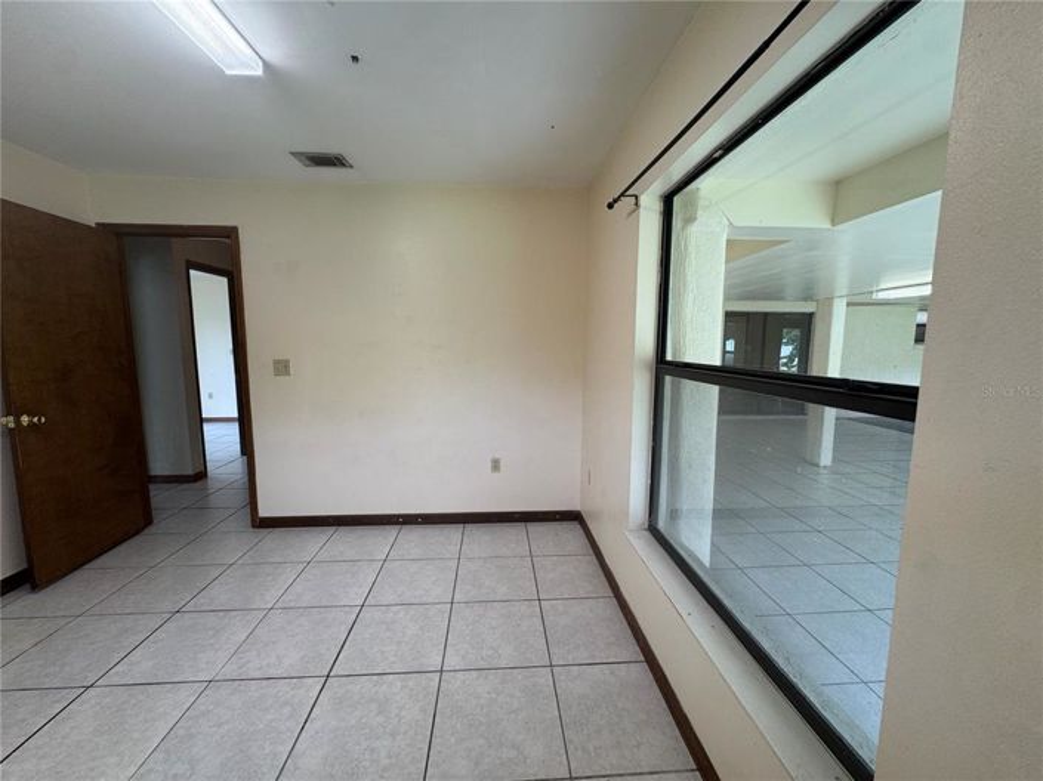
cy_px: 390
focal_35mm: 14
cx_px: 522
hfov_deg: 102.1
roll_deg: -0.5
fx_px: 422
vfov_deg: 85.6
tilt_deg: -6.1
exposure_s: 1/120
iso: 100
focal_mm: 2.22
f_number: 2.2
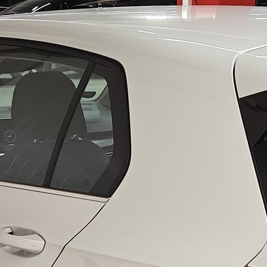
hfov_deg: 16.0
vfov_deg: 15.6
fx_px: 942
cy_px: 313
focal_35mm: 108
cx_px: 207
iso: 80
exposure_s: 1/100
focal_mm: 5.59
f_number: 1.8
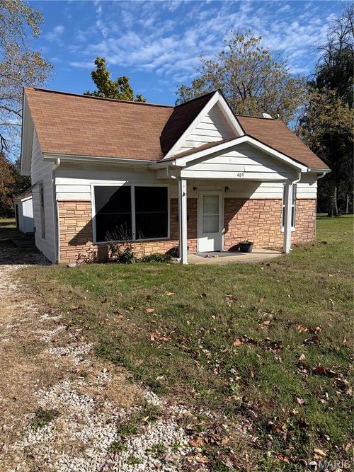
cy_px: 236
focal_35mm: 26
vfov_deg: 67.3
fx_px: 355
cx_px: 177
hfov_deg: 53.0
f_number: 1.6
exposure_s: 1/5348
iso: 64
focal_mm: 5.96
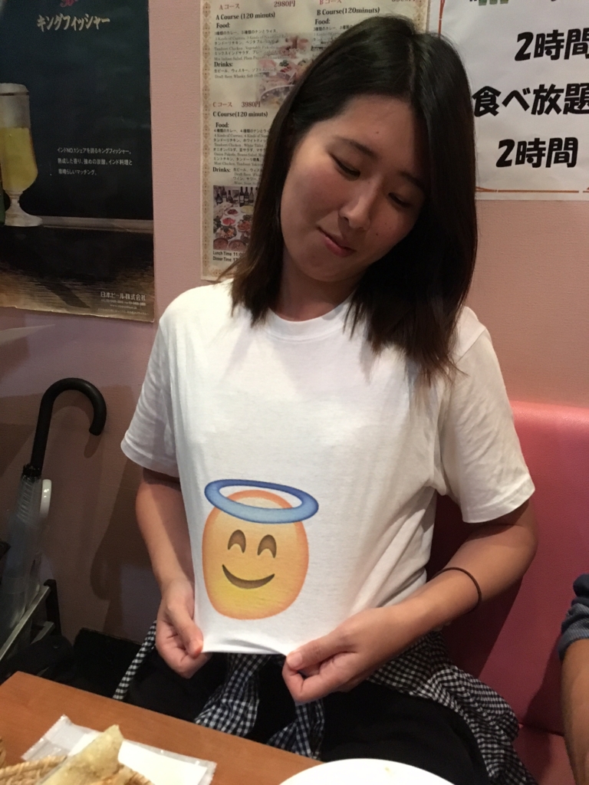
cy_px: 392
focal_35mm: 29
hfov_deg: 48.2
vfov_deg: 61.7
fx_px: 658
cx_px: 294
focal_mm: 4.15
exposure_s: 1/15
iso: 800
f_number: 2.2
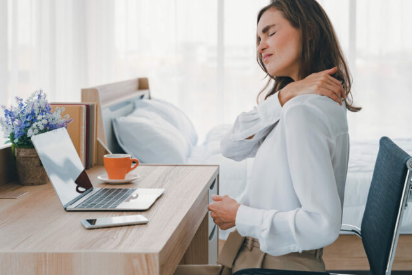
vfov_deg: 21.6
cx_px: 176
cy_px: 130
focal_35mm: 63
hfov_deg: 31.8
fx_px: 721
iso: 100
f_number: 4.5
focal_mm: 53
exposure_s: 1/80
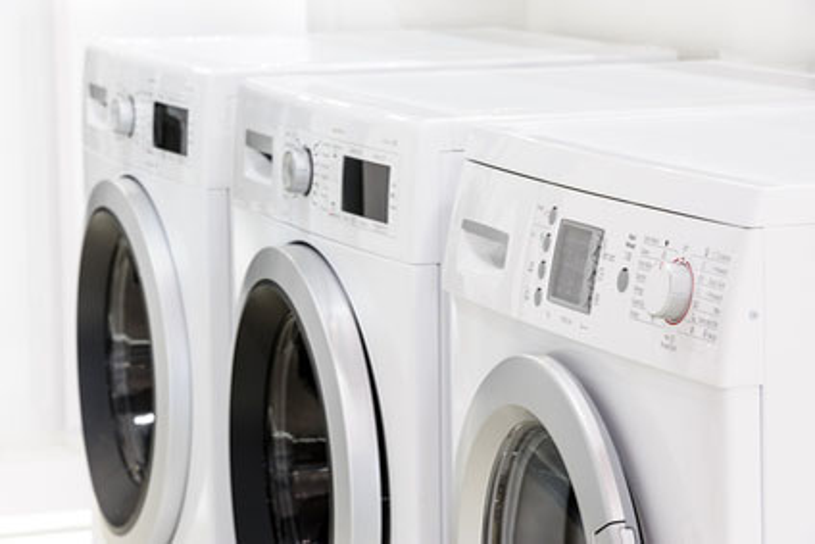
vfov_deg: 9.2
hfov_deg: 13.7
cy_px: 272
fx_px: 3397
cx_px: 408
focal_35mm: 150
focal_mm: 150
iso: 200
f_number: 13
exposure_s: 1
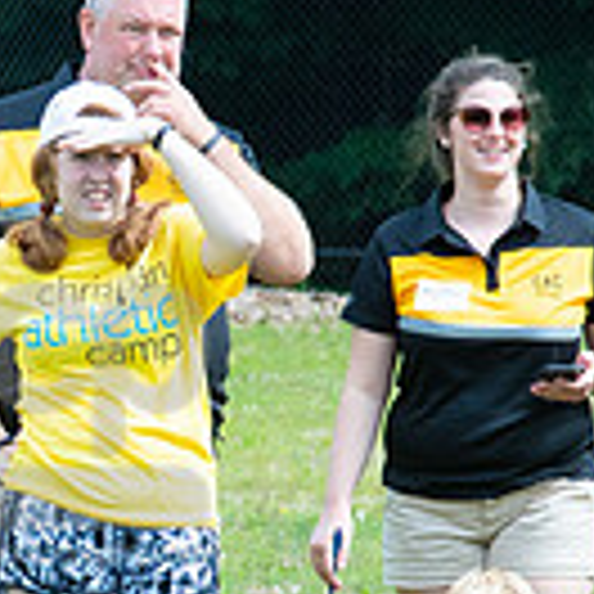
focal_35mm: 670
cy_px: 410
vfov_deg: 2.6
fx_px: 13007
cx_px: 72
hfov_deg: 2.6
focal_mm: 120
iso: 320
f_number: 5.6
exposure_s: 1/1250
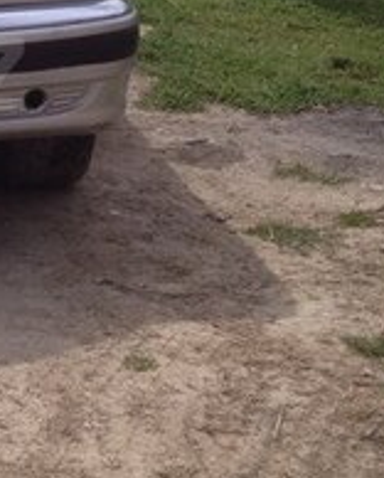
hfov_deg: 12.5
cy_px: 75
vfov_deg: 16.4
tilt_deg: -19.7
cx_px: -226
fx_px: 1643
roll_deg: +0.2
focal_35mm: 116
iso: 50
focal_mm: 4.28
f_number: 2.4
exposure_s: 1/1577
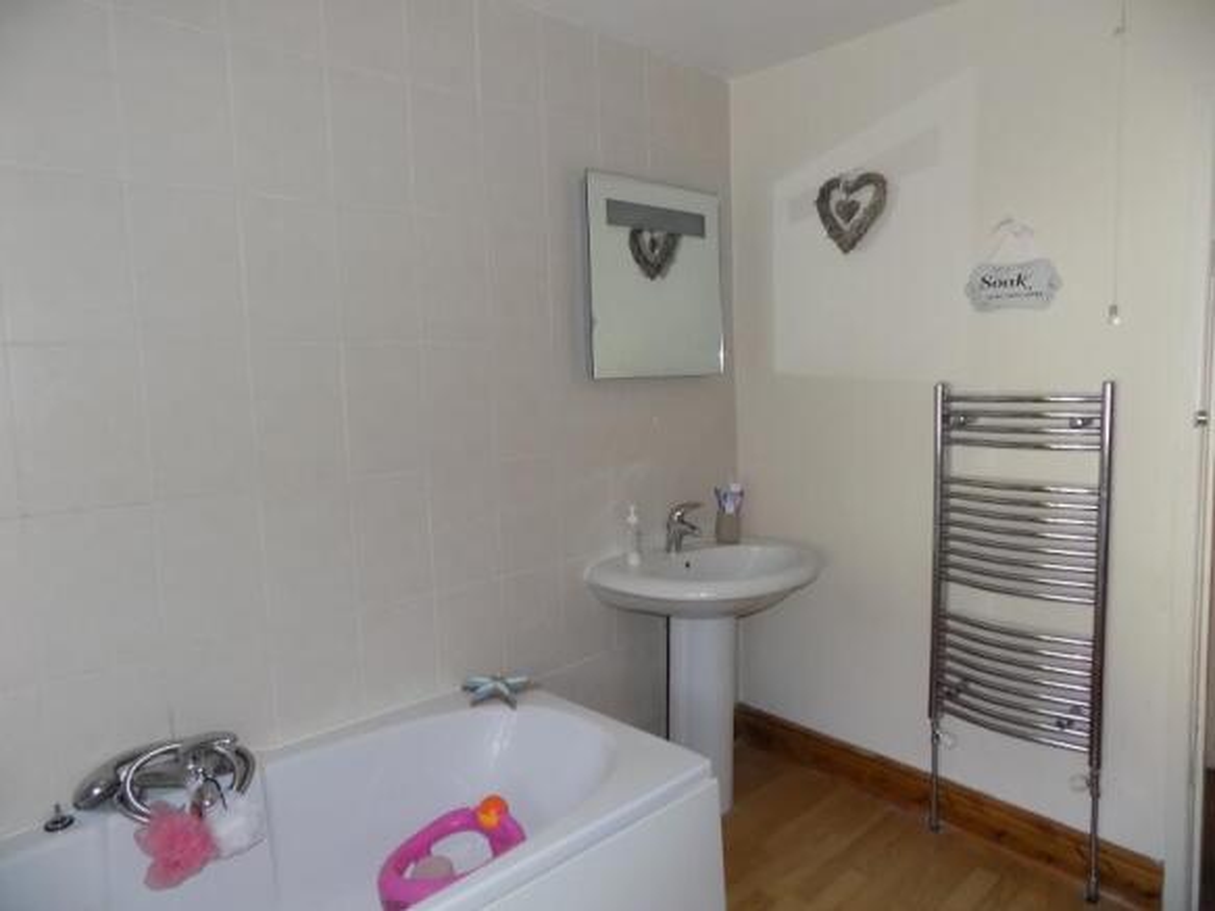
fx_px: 807
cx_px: 608
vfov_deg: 58.9
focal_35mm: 23
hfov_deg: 73.9
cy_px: 456
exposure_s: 1/30
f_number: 3.1
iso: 200
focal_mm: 4
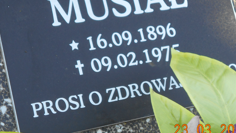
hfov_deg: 19.6
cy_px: 8
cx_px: 107
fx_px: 682
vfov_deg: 11.0
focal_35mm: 109
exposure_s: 1/80
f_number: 4.9
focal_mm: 10
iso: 80
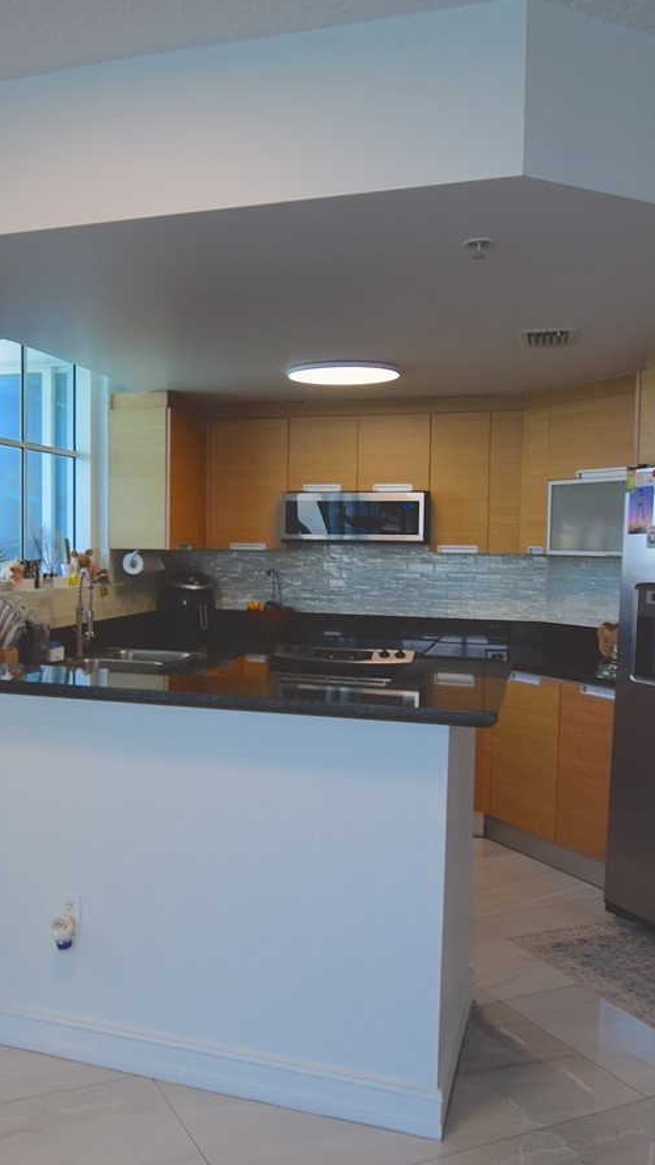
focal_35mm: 30
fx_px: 926
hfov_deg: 38.3
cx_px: 197
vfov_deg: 64.3
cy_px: 618
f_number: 5.6
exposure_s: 1/125
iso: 400
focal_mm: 10
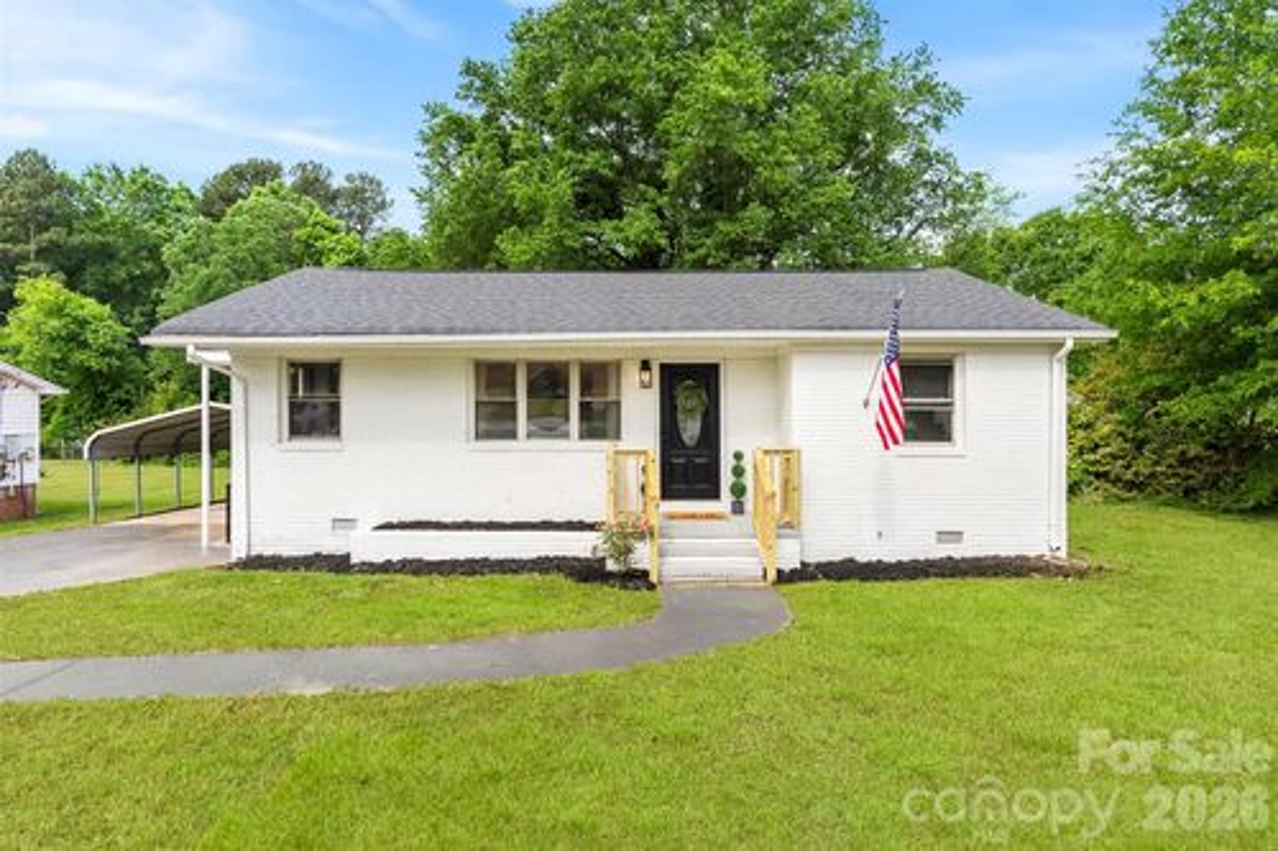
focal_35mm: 18
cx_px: 639
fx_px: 642
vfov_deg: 67.1
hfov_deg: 89.7
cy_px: 426
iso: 500
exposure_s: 1/5000
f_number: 4
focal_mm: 18.1
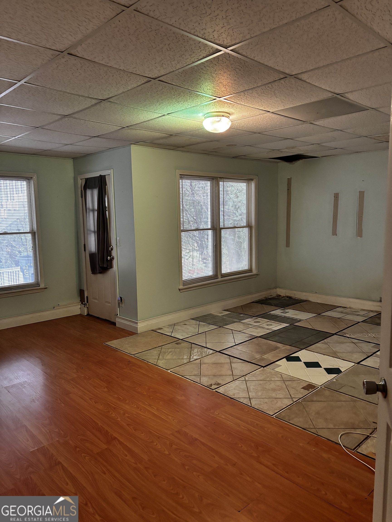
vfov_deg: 67.3
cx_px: 196
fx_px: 393
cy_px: 261
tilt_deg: -7.5
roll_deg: +1.0
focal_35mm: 26
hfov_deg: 53.1
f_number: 1.6
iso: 500
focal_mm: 5.96
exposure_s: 1/40
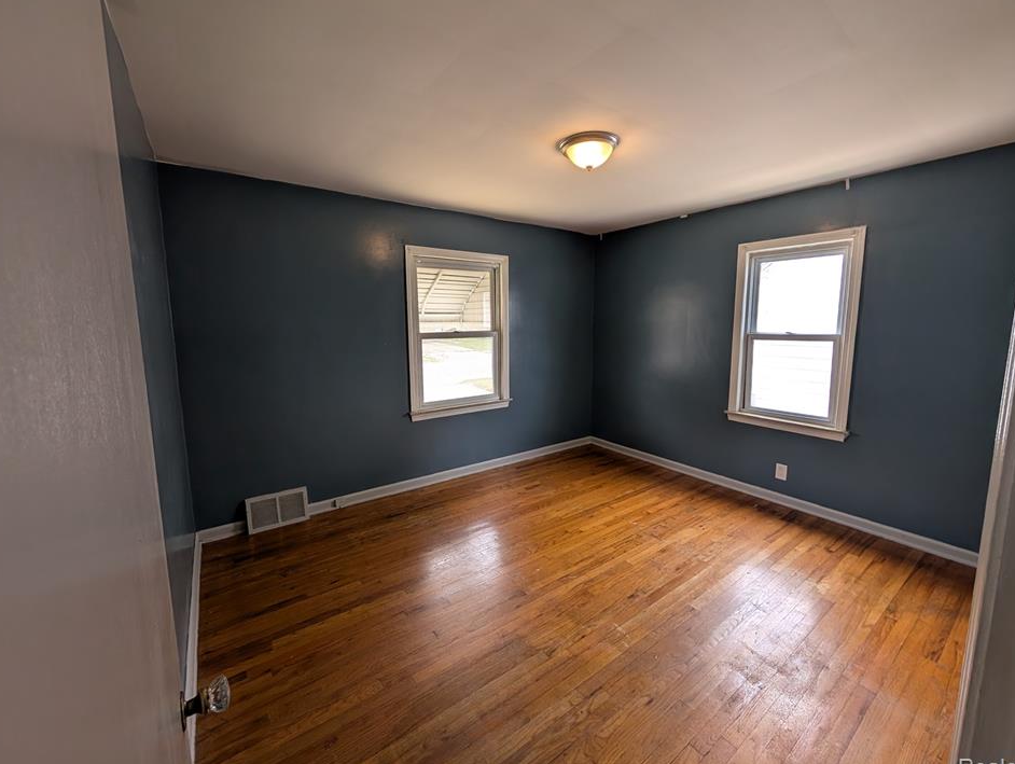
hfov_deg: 106.1
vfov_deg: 90.0
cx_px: 518
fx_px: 382
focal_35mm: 13
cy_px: 371
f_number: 1.7
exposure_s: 1/222
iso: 57
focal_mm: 2.02
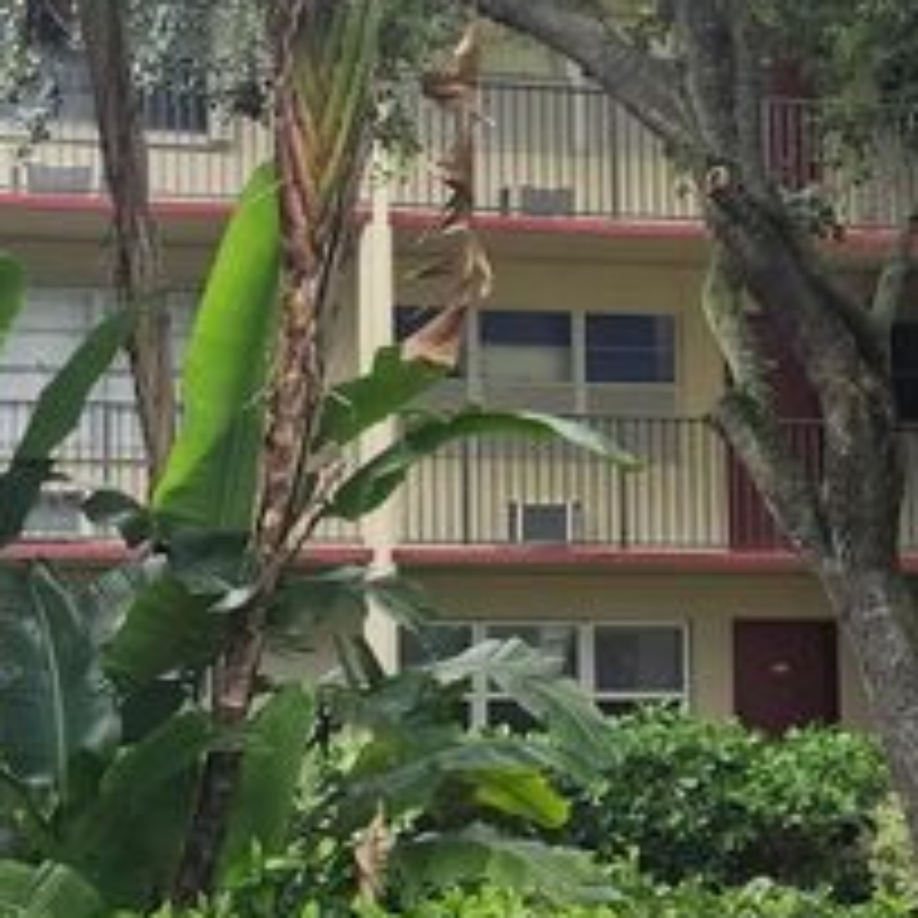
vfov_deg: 17.0
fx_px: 3060
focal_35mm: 102
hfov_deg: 17.0
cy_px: 238
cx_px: 315
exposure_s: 1/180
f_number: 1.8
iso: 50
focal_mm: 5.54
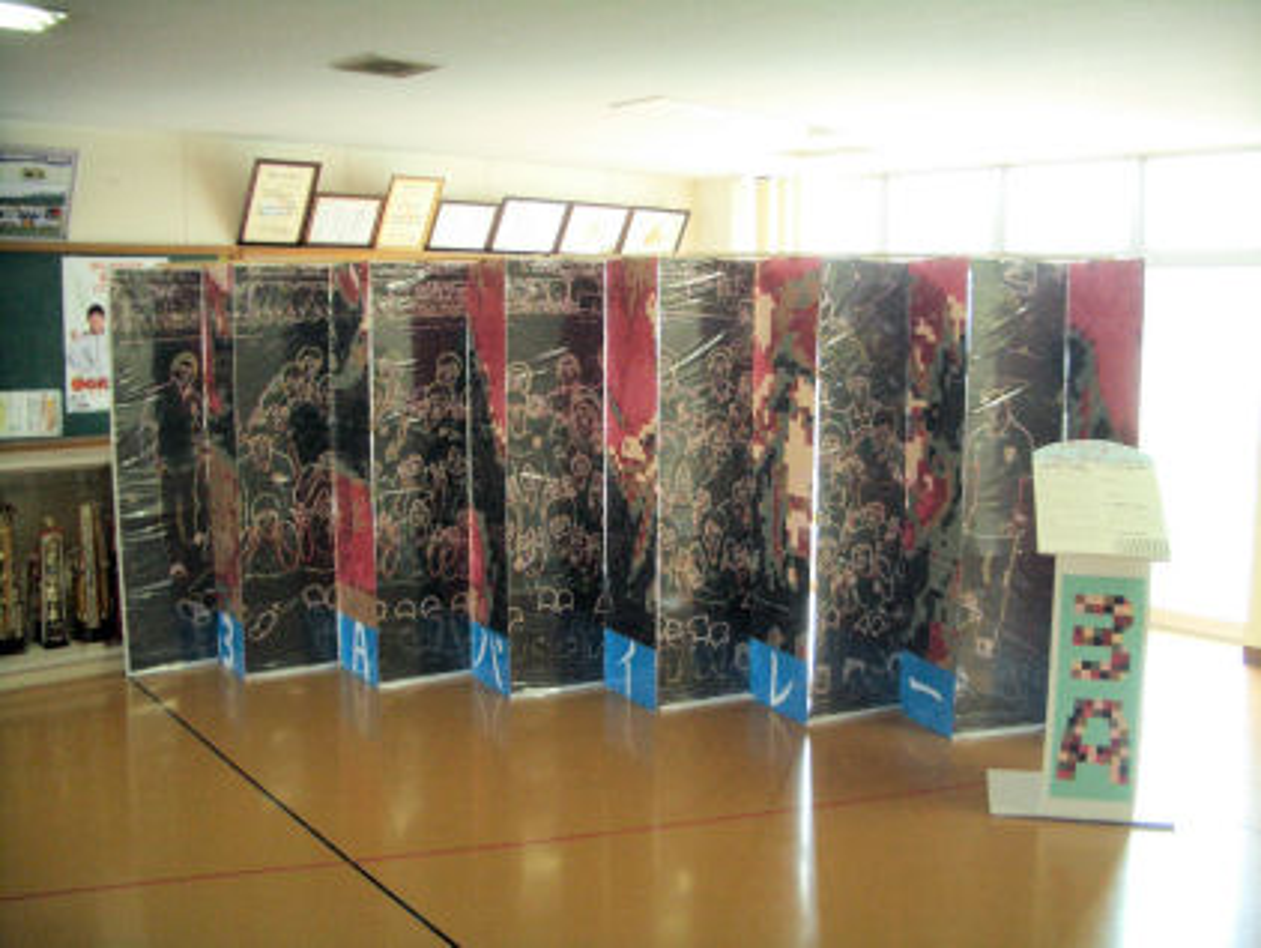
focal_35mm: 35
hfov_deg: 52.6
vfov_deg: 40.7
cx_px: 630
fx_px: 1276
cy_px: 474
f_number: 2.6
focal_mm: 5.8
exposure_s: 1/60
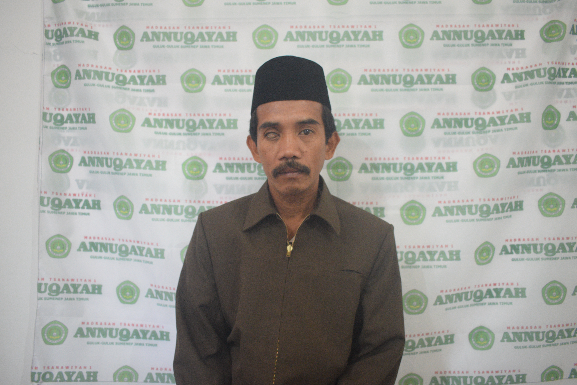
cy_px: 192
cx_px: 288
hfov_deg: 59.5
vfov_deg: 41.7
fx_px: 505
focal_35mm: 32
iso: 1600
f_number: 4
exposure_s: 1/25
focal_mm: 21
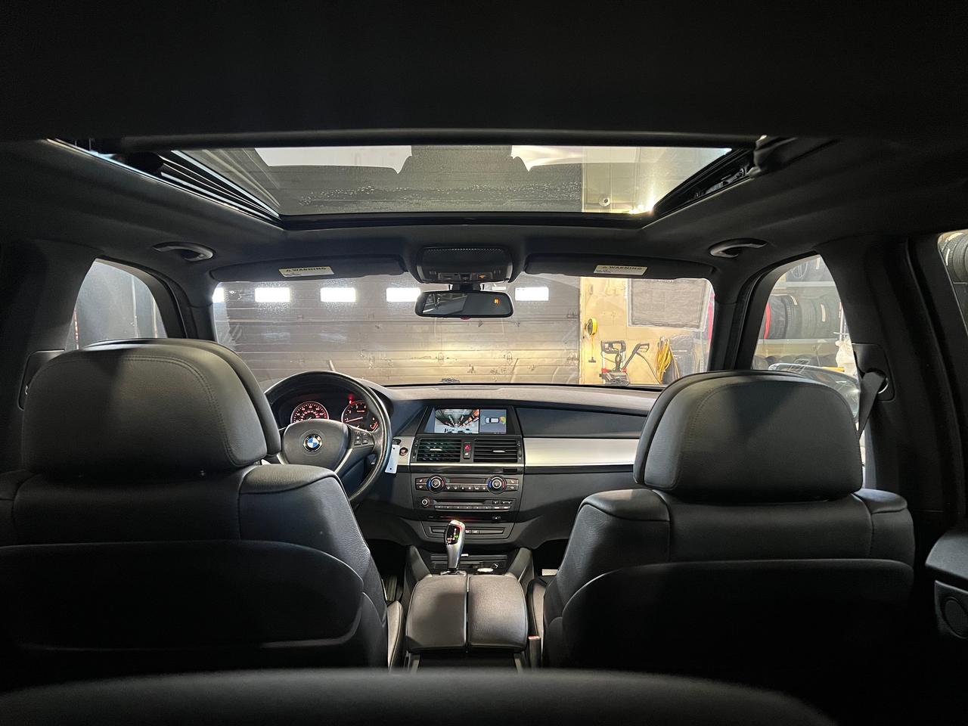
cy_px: 363
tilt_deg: -5.6
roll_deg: +0.1
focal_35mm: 26
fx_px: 727
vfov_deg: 53.1
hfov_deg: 67.3
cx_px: 484
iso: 400
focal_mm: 5.7
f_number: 1.5
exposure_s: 1/40
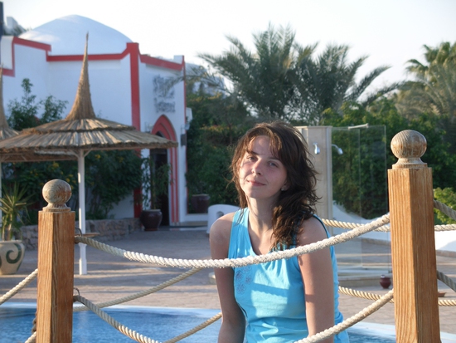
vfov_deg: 11.2
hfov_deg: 14.9
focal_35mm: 132
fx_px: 1740
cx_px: 228
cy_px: 172
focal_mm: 28.4
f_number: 4
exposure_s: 1/160
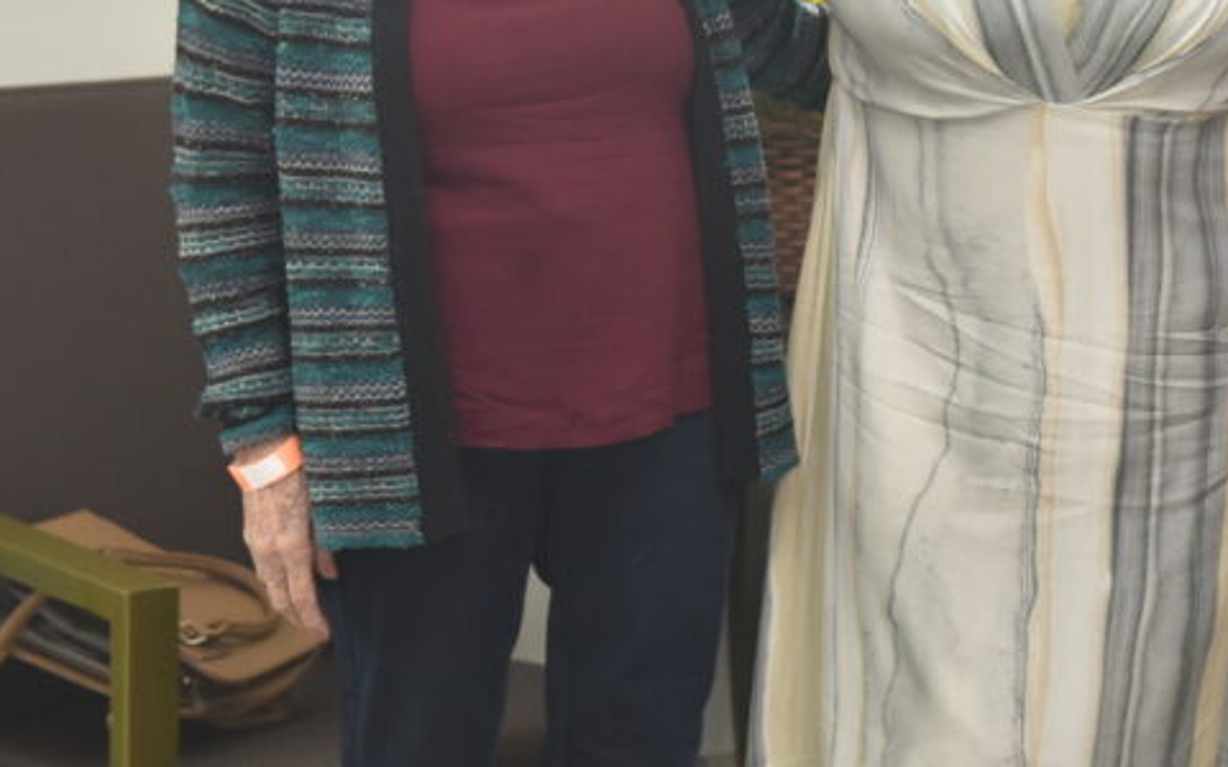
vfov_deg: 11.5
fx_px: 3782
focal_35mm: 113
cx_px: 1266
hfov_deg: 17.9
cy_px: 32
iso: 1600
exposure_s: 1/125
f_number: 3.2
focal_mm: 52
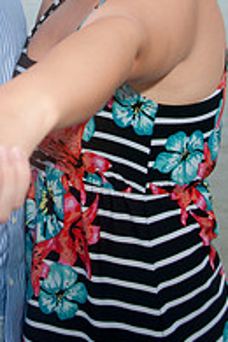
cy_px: -4
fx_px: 855
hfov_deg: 15.0
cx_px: 6
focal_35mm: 90
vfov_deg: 21.8
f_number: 6.3
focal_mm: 26
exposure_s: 1/250
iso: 200
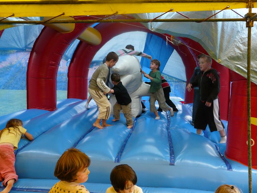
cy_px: 93
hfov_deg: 61.6
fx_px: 215
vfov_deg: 48.2
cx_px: 133
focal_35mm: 29
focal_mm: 4.6
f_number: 2.8
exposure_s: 1/125
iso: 200
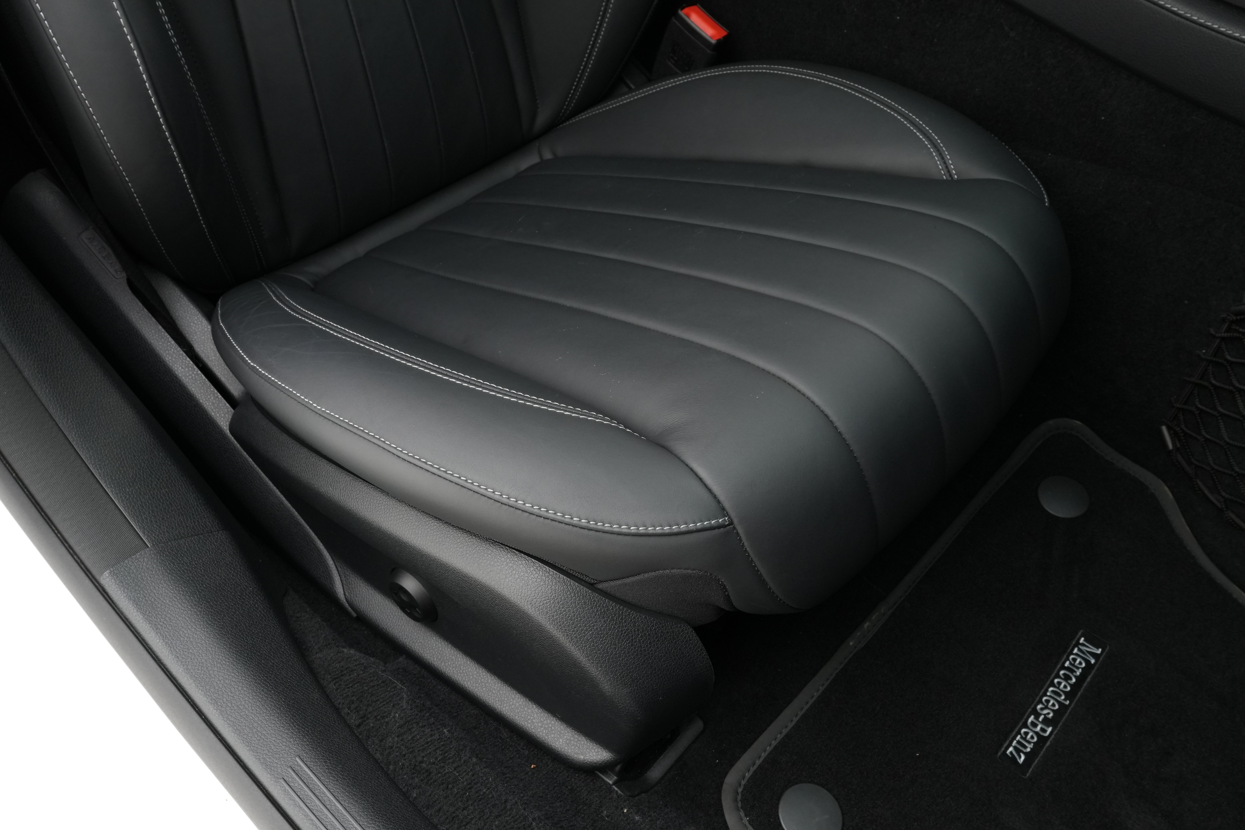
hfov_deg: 67.4
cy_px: 415
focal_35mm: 27
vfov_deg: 47.9
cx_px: 622
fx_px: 934
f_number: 8
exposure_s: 1/30
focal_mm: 18
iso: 1000
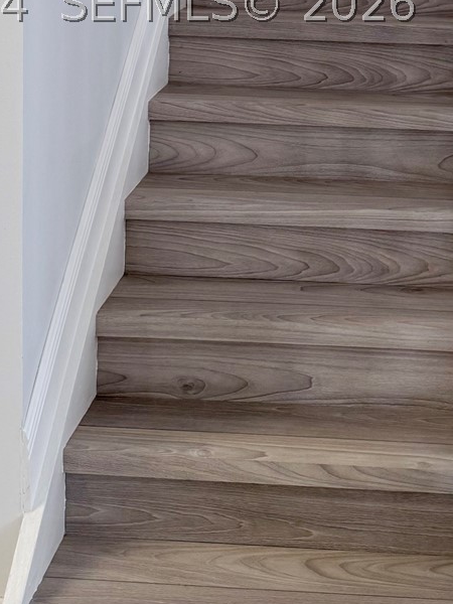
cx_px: 356
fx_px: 1117
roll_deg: -2.5
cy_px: 4
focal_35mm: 64
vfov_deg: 28.5
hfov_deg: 22.6
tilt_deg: -7.1
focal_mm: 6.76
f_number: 1.78
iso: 100
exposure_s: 1/120
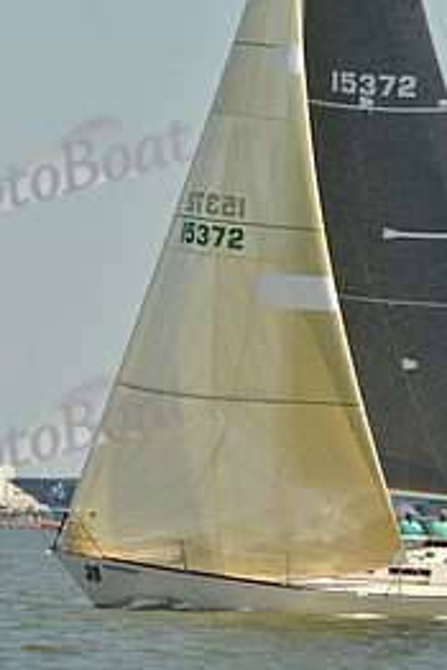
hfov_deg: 3.1
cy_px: 3
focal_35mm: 443
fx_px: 8239
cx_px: 392
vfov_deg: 4.6
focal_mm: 200
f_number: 5
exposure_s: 1/1600
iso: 200
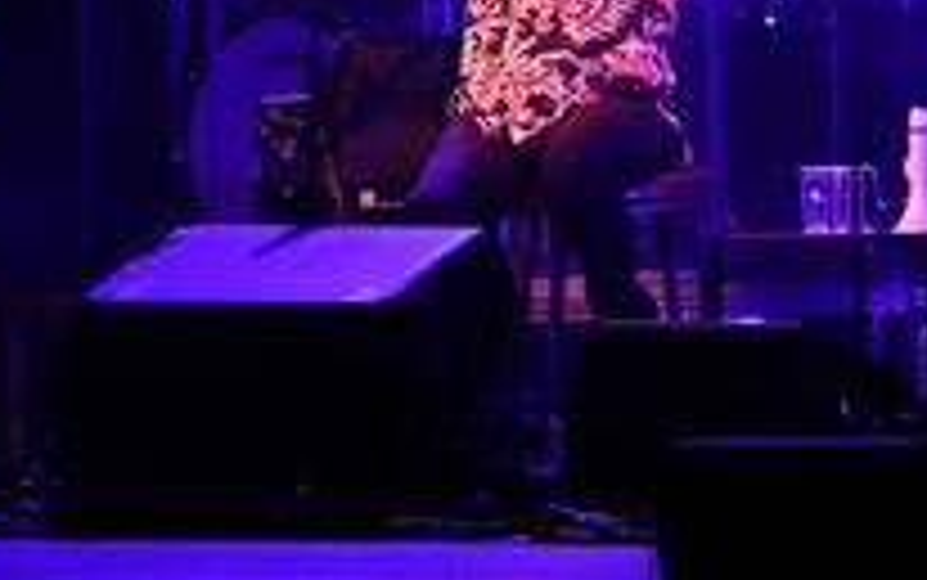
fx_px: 6420
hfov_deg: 8.3
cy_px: 9
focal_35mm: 254
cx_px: 592
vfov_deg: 5.2
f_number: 5
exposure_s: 1/250
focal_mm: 114
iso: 1600
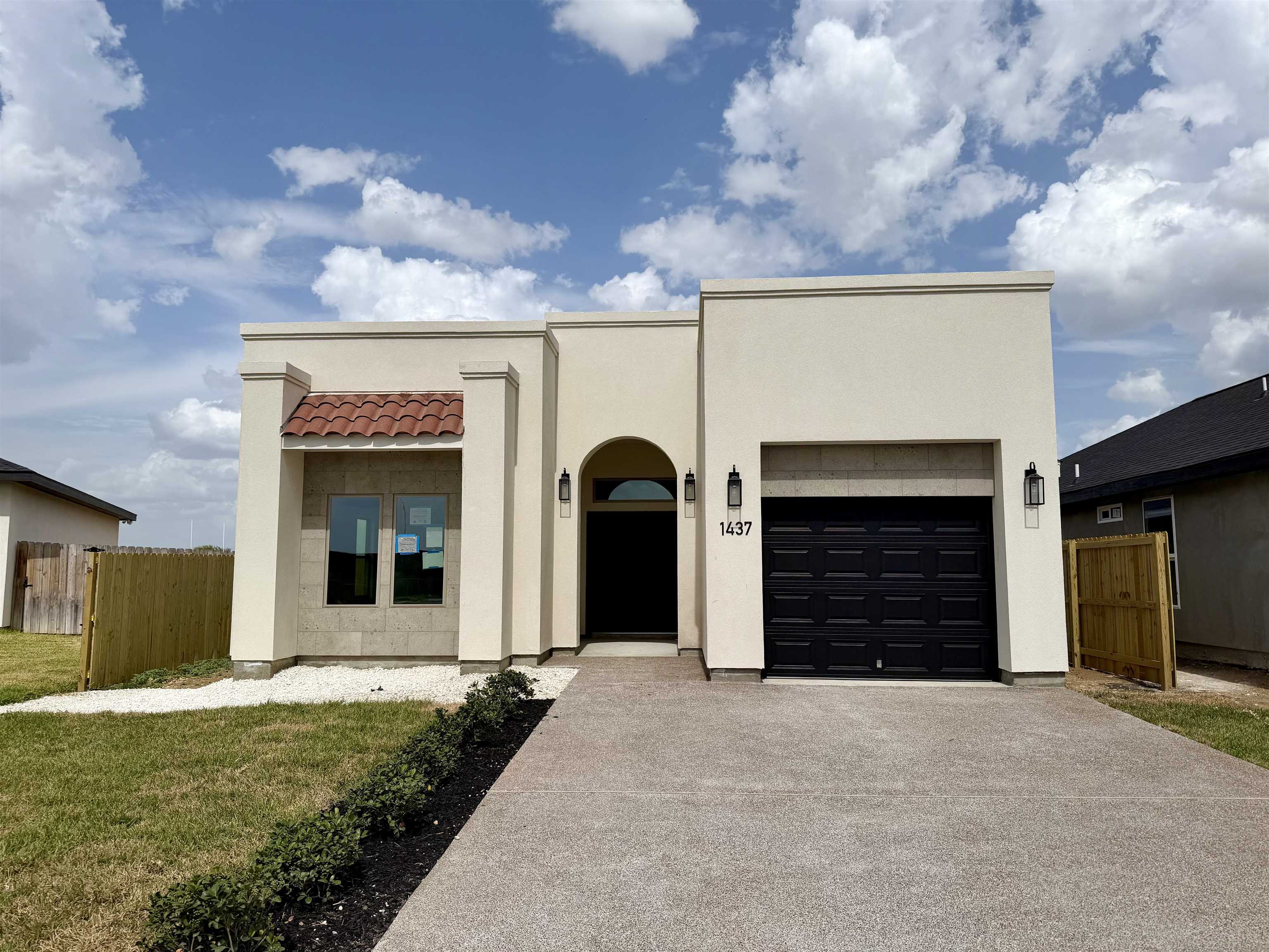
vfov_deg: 56.8
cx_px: 634
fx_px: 880
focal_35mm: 24
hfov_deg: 71.6
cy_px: 476
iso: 100
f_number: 1.78
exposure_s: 1/14286
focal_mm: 6.76
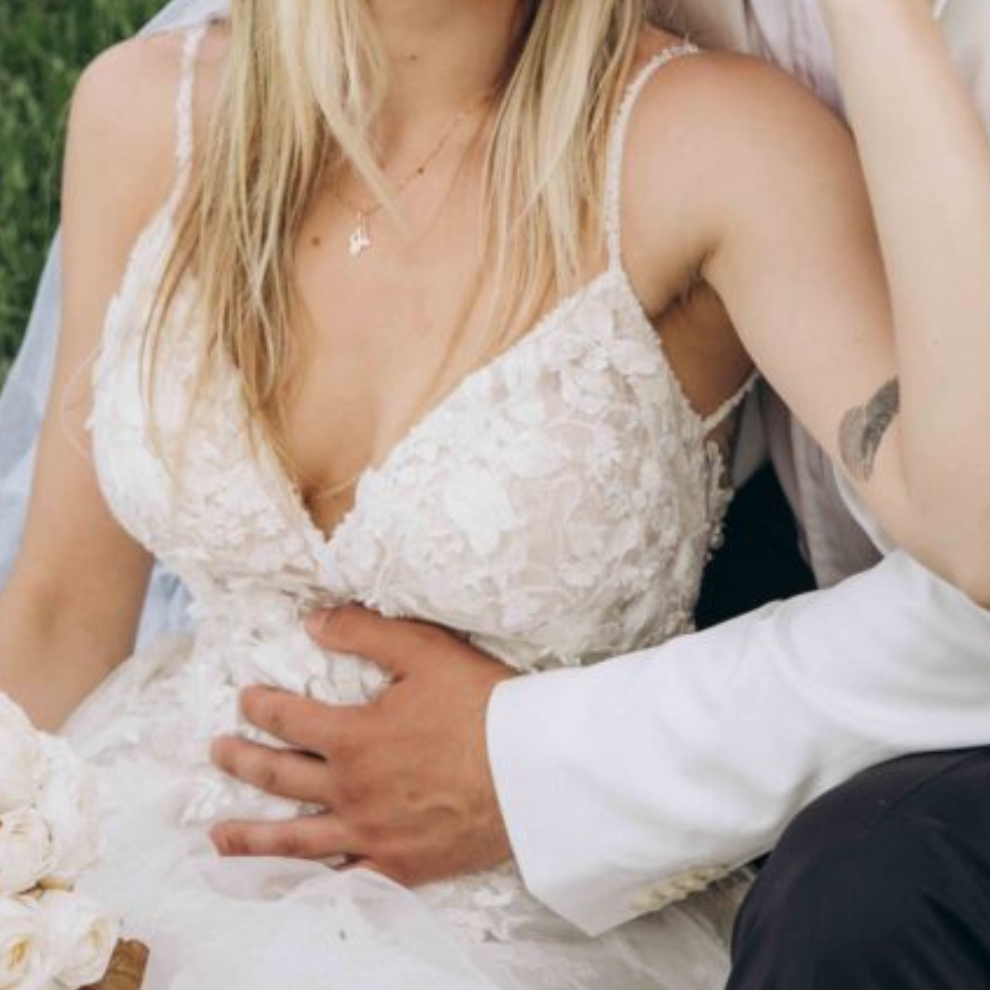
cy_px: 122
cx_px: 542
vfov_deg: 16.7
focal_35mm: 103
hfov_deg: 16.9
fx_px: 3333
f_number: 4
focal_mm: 50
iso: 125
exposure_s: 1/250
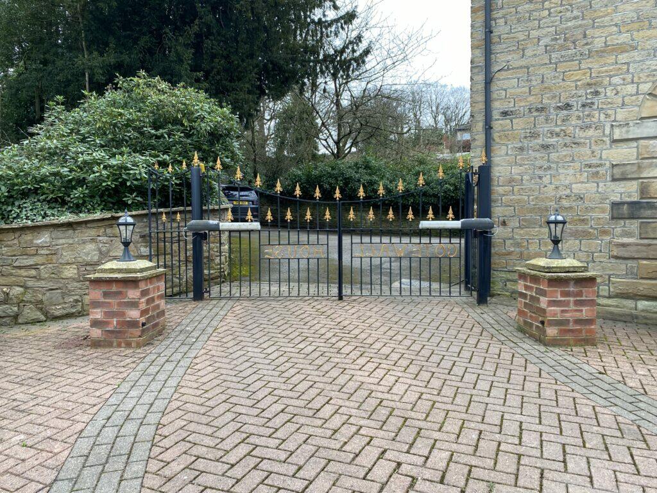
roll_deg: +0.4
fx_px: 493
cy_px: 246
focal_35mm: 26
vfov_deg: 53.1
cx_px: 328
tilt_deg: -2.3
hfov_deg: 67.3
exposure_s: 1/121
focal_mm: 4.25
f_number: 1.8
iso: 64
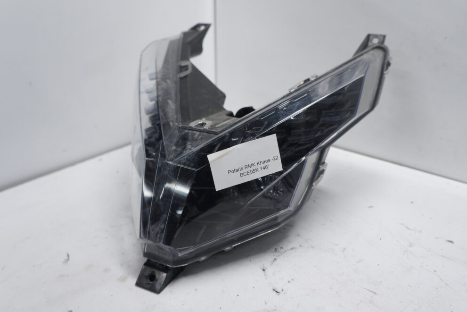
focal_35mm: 31
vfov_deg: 42.3
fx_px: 402
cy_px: 152
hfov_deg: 60.3
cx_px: 233
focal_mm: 20
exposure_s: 1/60
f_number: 4
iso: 160
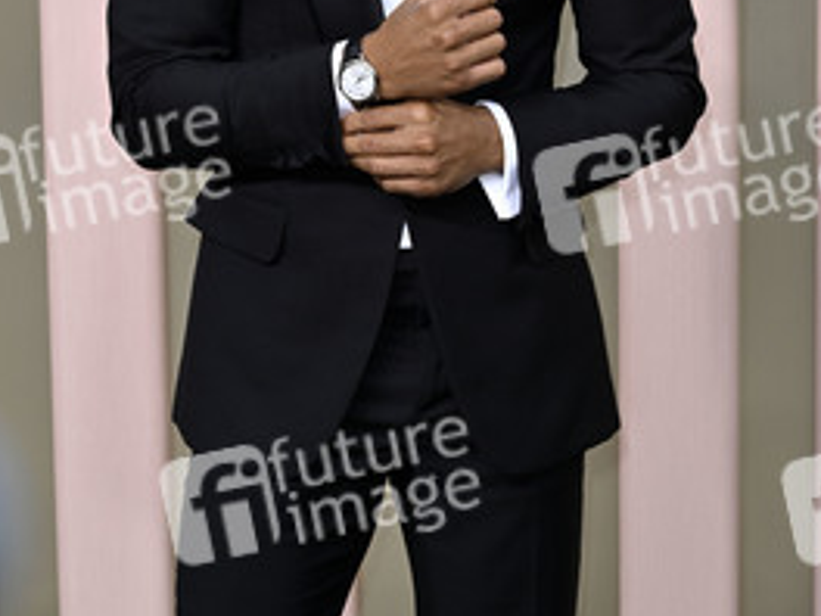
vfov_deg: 9.6
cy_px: 25
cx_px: 410
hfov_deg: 12.9
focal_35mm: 153
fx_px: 3629
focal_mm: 105
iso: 320
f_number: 8
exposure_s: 1/200
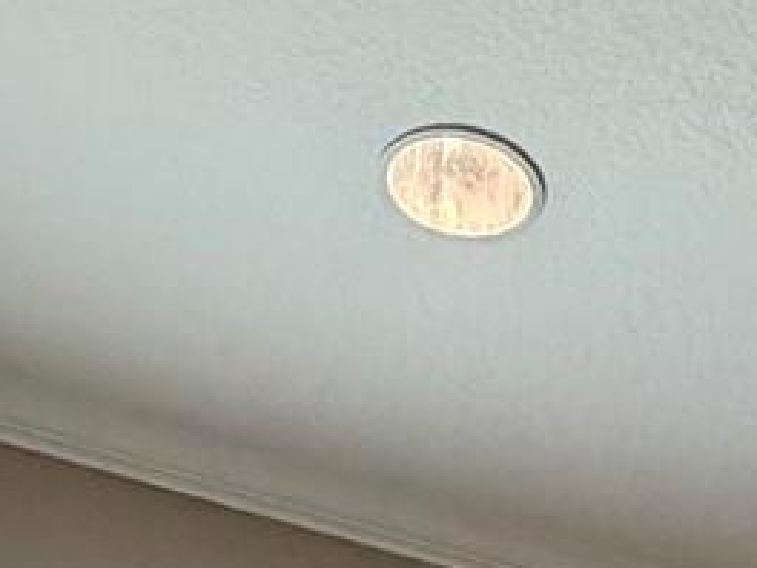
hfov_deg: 22.3
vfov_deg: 12.4
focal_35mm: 85
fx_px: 1859
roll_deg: -0.8
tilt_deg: +0.3
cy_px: 1480
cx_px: 728
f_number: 2.2
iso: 500
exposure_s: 1/60
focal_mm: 2.22
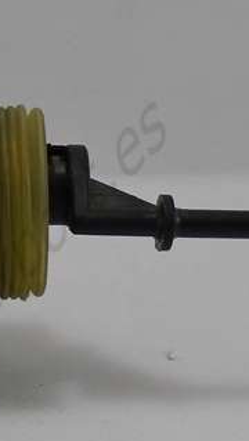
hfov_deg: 12.3
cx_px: -40
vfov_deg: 21.8
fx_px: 1136
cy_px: 321
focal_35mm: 97
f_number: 3.2
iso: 100
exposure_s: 1/30
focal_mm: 4.6
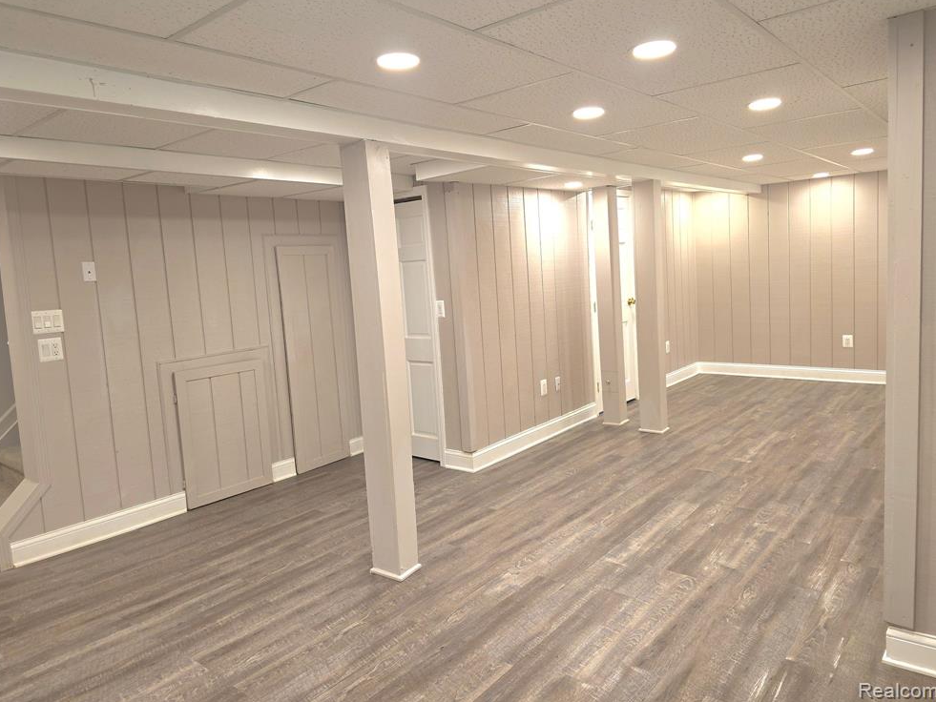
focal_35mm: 24
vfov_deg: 56.8
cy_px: 340
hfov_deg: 71.6
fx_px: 649
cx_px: 467
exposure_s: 1/60.2
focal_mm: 6.3
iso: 100
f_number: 1.7
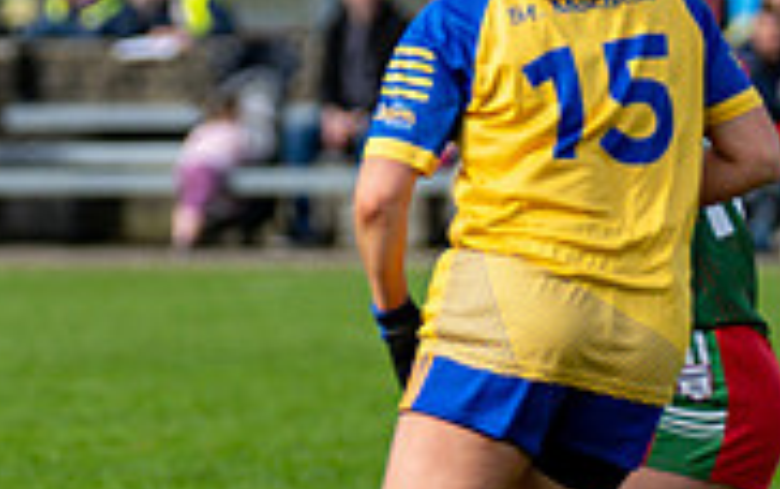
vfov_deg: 1.4
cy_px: 412
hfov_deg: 2.2
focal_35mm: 948
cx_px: -403
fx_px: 20165
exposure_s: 1/2500
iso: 180
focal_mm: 195
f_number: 2.8
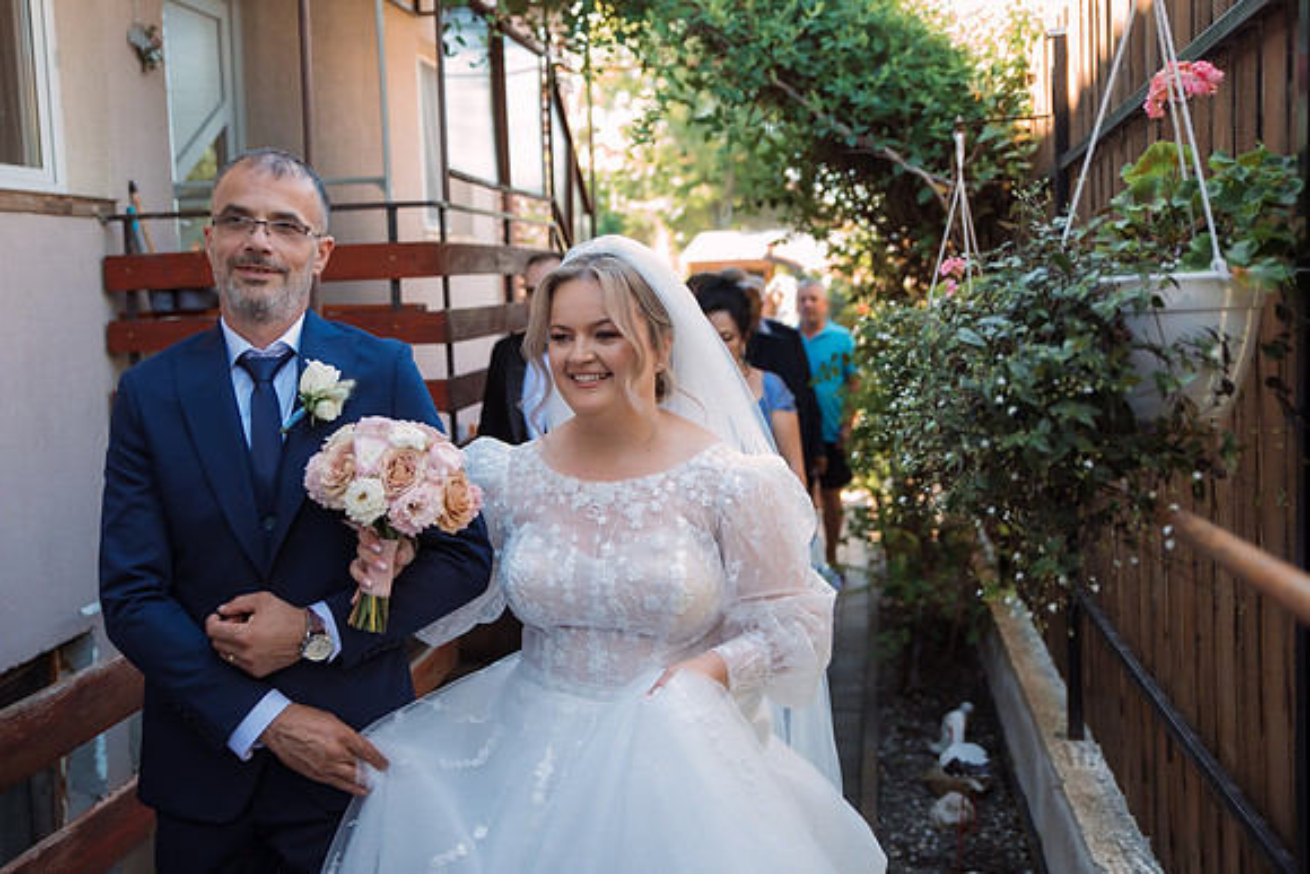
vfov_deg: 34.1
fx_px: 1424
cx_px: 598
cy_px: 399
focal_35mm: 39
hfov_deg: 49.3
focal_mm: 36
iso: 320
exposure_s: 1/160
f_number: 2.8
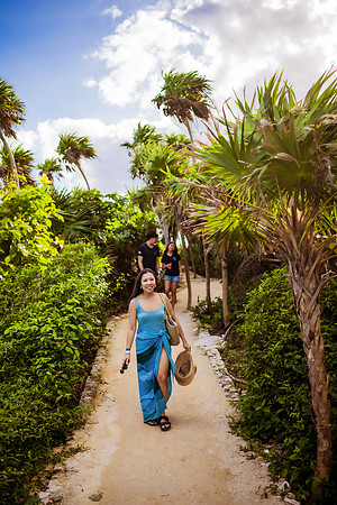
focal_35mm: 35
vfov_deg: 54.4
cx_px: 168
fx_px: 491
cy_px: 252
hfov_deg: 37.9
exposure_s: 1/3200
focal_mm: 35
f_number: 1.8
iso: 100
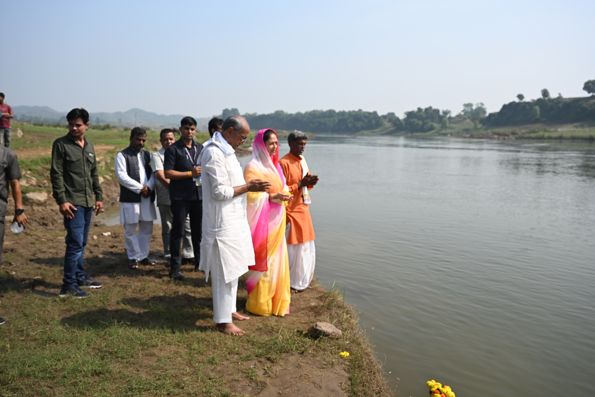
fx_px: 496
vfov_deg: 43.6
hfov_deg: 61.9
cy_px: 198
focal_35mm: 30
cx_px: 298
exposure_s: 1/2000
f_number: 4
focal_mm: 30
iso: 200
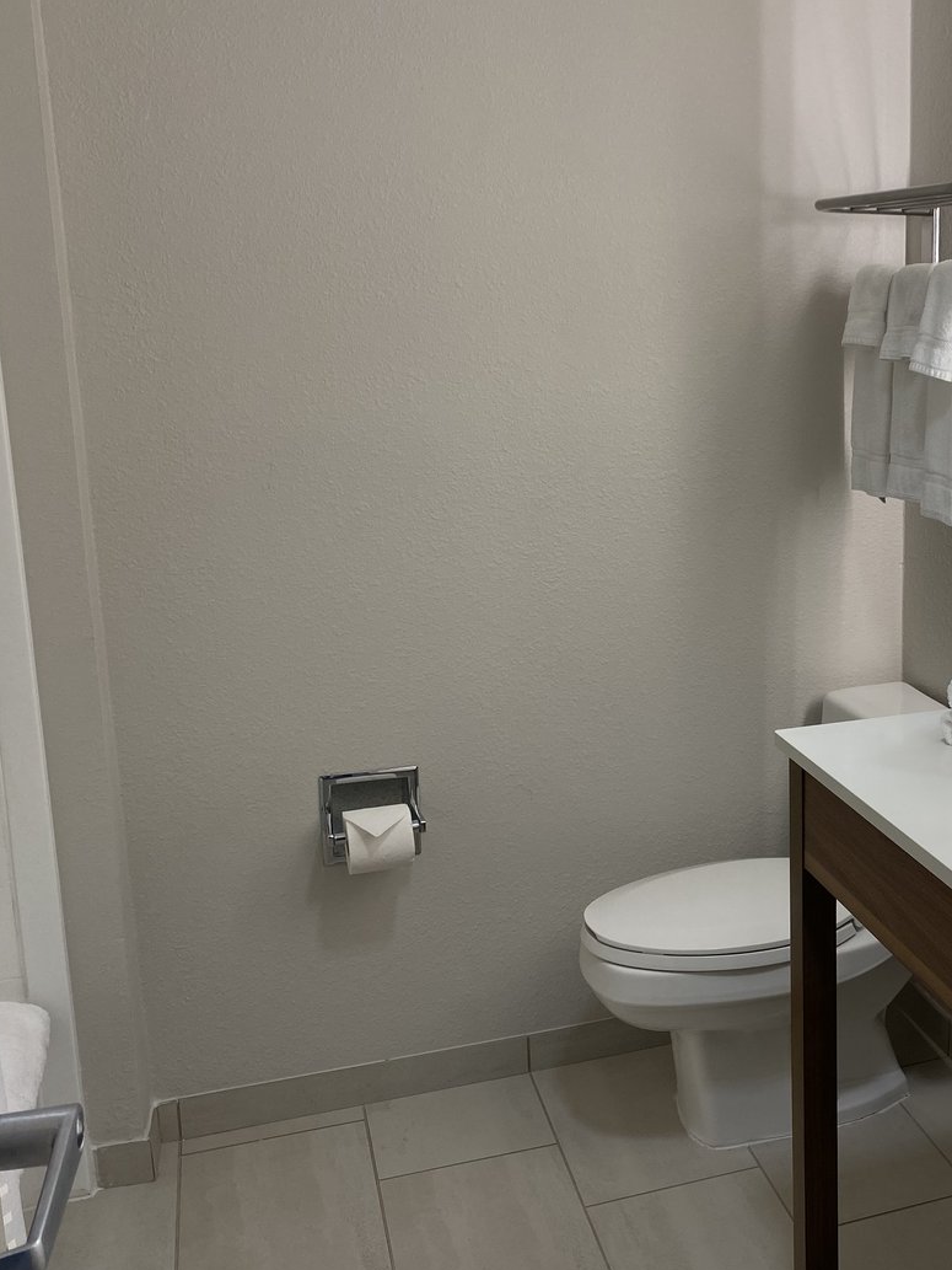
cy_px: 612
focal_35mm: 40
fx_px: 1466
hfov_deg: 34.1
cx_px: 848
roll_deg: -0.5
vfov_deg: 46.8
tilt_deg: -11.9
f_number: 1.8
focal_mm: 4.25
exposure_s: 1/120
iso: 50
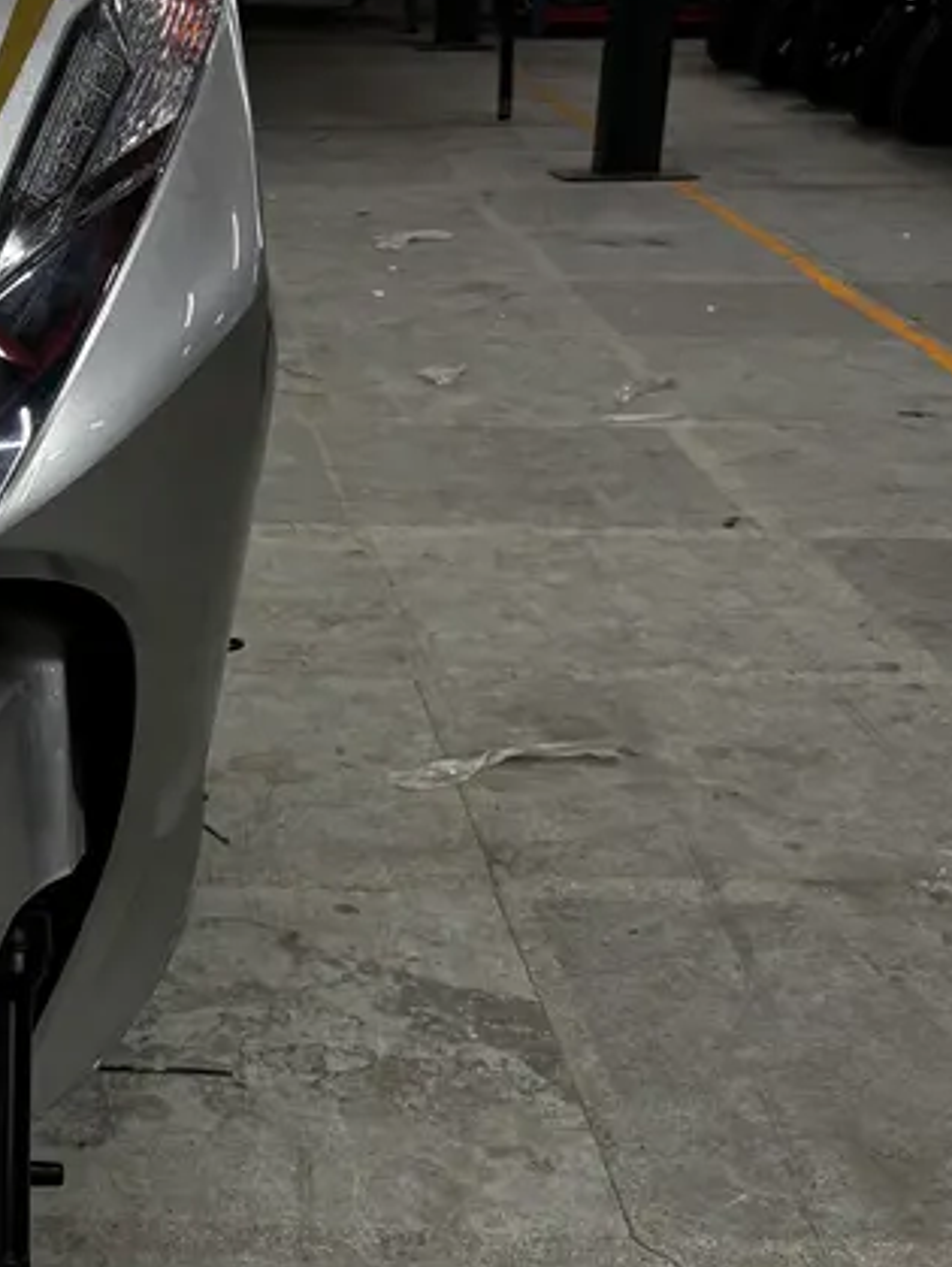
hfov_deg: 22.4
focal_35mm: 62
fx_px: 2270
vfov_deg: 31.1
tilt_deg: -23.2
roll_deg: +0.6
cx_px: -91
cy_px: 762
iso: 125
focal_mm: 5.96
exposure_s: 1/100
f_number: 1.6
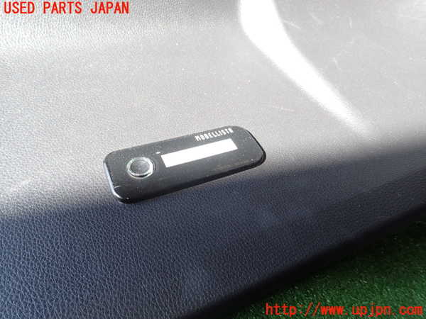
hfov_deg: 69.4
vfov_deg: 54.9
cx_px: 213
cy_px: 160
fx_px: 308
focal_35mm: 25
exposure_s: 1/80
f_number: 2.8
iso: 100
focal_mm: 4.5
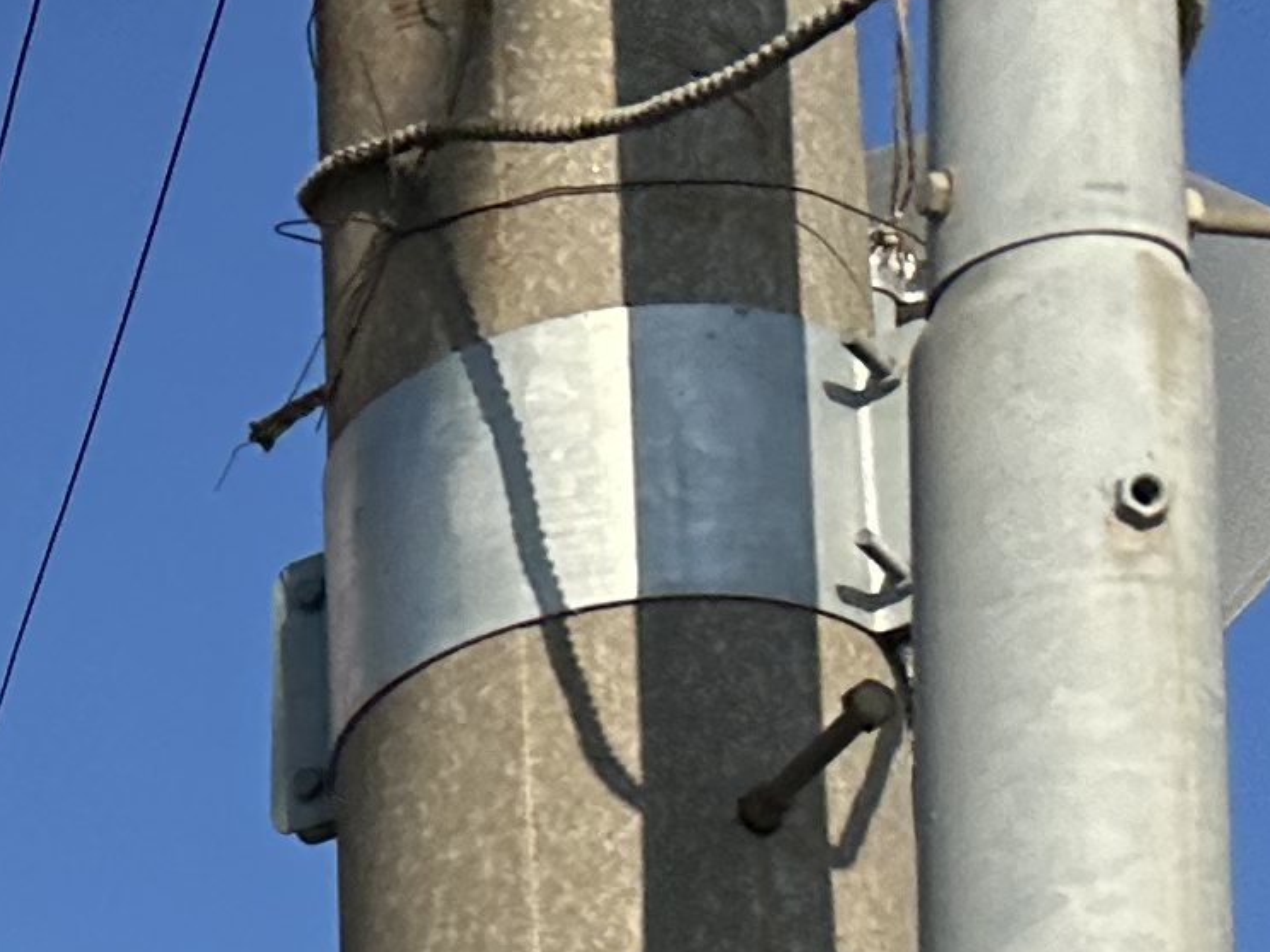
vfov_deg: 10.3
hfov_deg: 13.2
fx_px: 4769
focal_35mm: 130
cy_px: 2020
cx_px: -1209
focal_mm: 6.86
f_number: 1.78
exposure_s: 1/4762
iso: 80
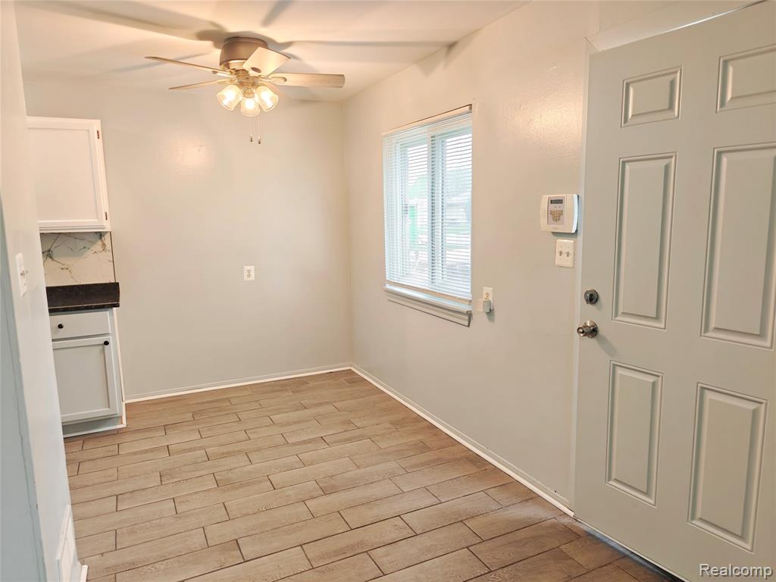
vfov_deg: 58.9
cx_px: 388
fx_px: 516
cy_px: 291
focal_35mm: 23
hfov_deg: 73.9
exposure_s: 1/105
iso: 1000
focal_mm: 6.06
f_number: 1.6
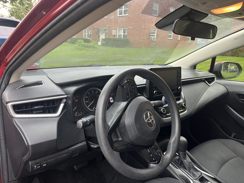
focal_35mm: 26
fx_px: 183
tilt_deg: -14.8
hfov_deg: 67.3
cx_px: 122
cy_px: 92
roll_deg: -2.1
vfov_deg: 53.1
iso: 125
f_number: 1.6
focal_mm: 5.1
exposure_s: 1/74
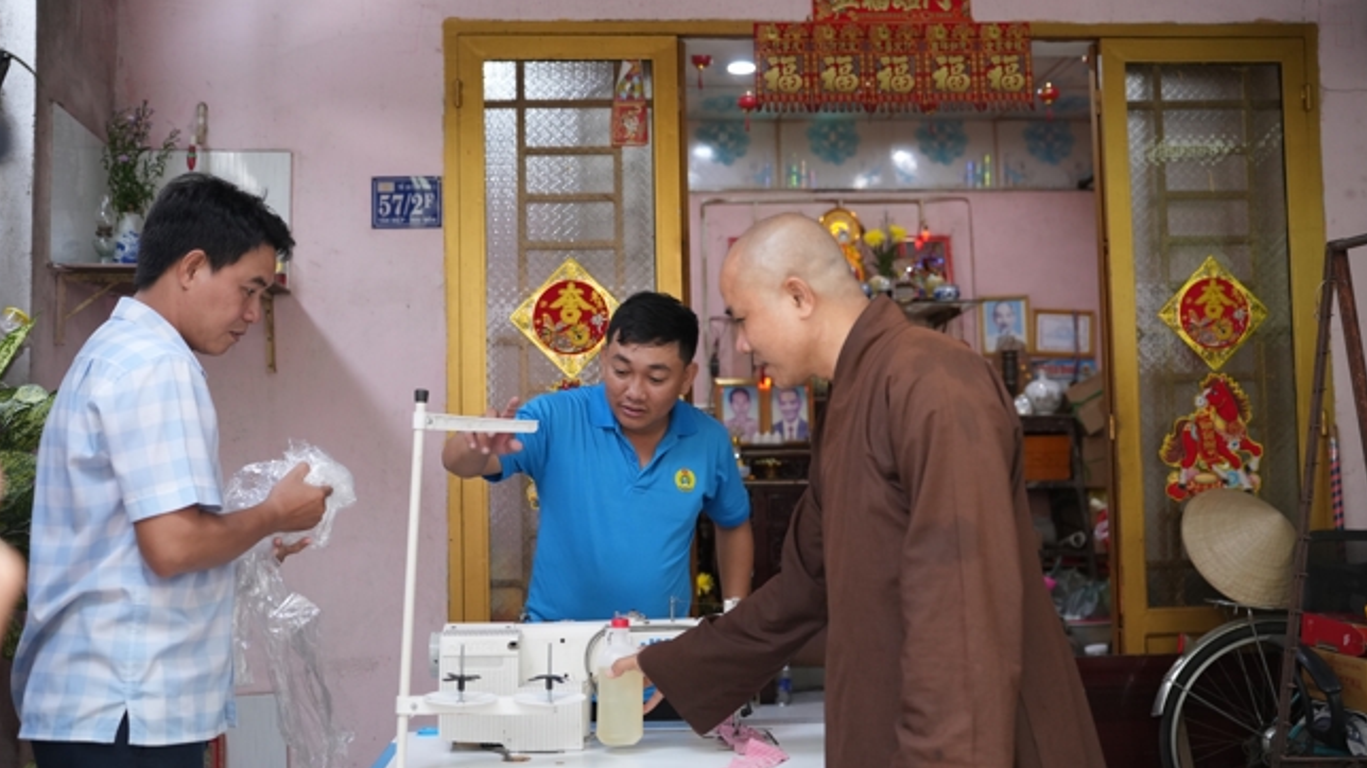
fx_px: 1341
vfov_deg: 32.0
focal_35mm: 37
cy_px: 404
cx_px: 684
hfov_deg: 54.0
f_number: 2.8
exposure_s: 1/125
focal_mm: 35
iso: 1600
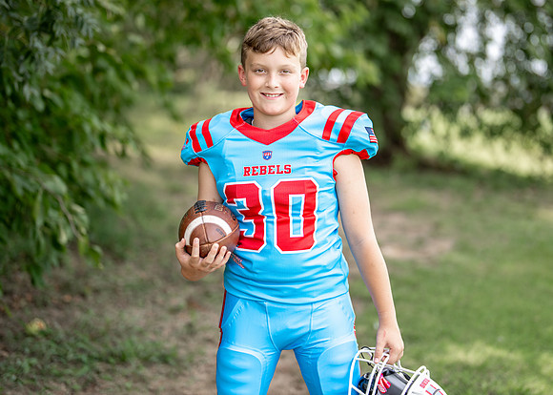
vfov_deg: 22.4
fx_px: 997
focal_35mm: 64
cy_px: 160
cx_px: 292
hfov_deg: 31.0
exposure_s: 1/2000
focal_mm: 50
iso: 100
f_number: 1.2
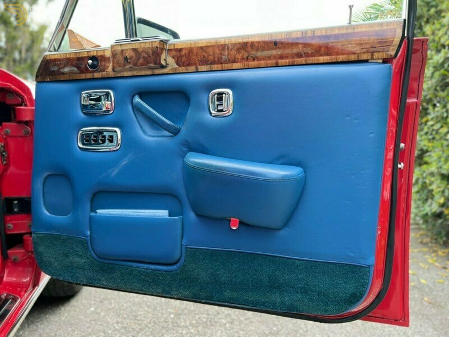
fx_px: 337
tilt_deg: -6.2
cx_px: 224
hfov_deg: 67.3
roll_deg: -4.1
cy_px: 168
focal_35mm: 26
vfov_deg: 53.1
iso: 50
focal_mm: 5.7
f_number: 1.5
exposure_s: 1/281
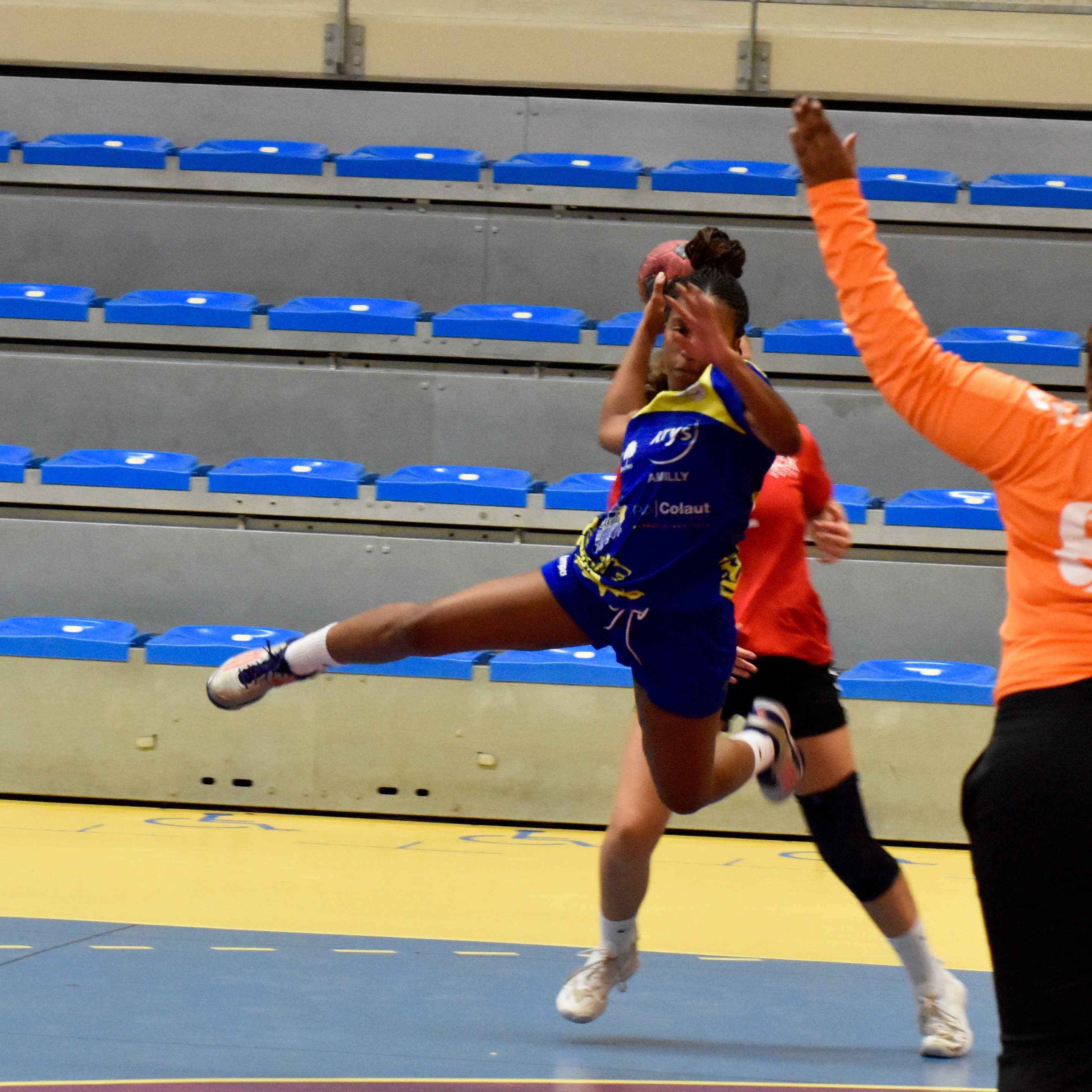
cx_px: 678
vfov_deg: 6.6
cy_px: 547
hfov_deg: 6.6
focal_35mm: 265
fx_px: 9458
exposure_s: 1/250
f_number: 4.5
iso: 5000
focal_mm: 100
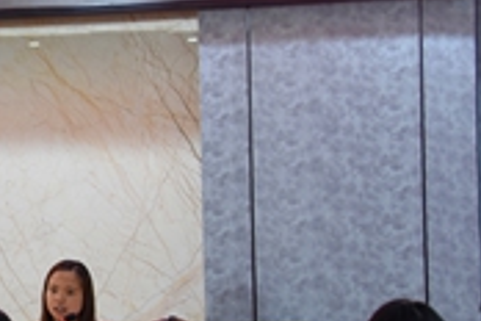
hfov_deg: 12.1
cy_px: 190
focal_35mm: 164
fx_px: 2191
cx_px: -174
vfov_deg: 8.4
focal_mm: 38
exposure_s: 1/20
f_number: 6.3
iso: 640
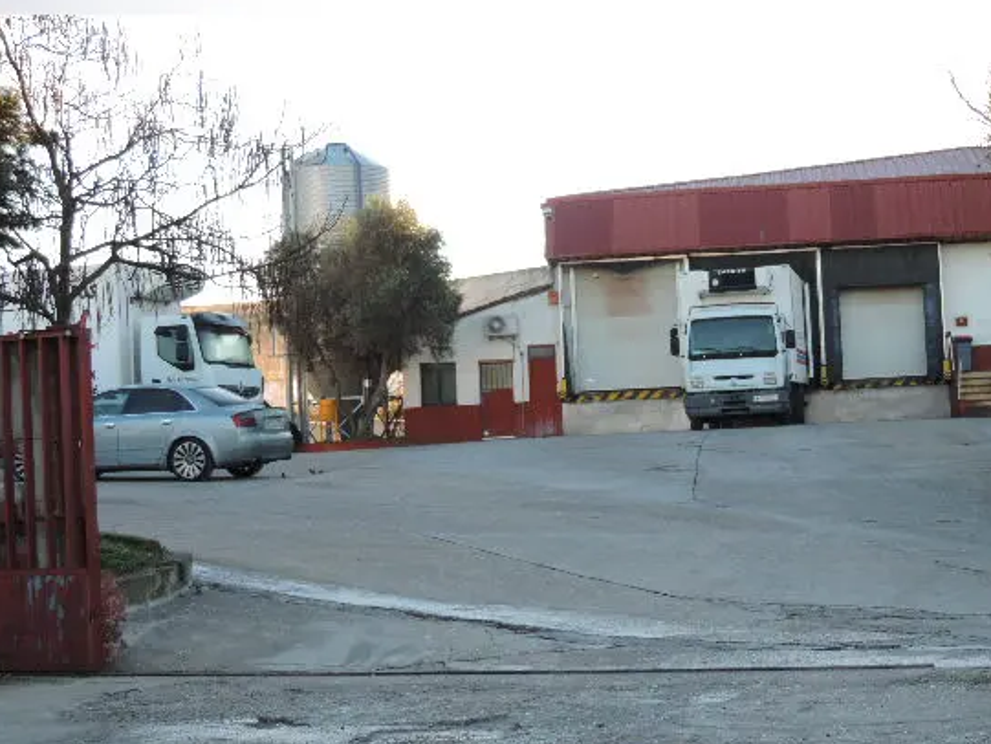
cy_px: 399
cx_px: 570
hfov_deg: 27.4
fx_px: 2033
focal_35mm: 71
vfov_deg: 20.7
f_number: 3.7
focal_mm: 10.7
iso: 80
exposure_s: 1/100
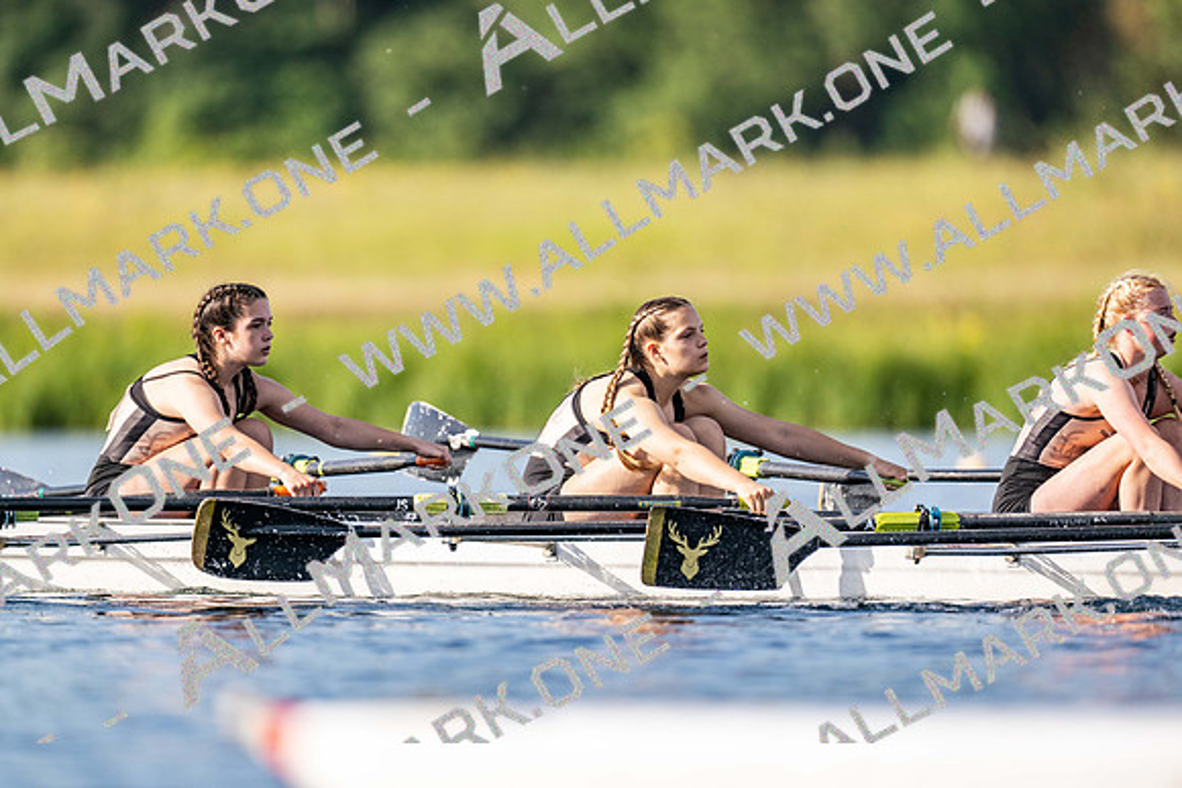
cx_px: 591
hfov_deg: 3.4
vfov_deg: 2.3
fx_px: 19704
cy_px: 394
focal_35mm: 600
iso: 360
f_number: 4
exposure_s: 1/2500
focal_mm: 600
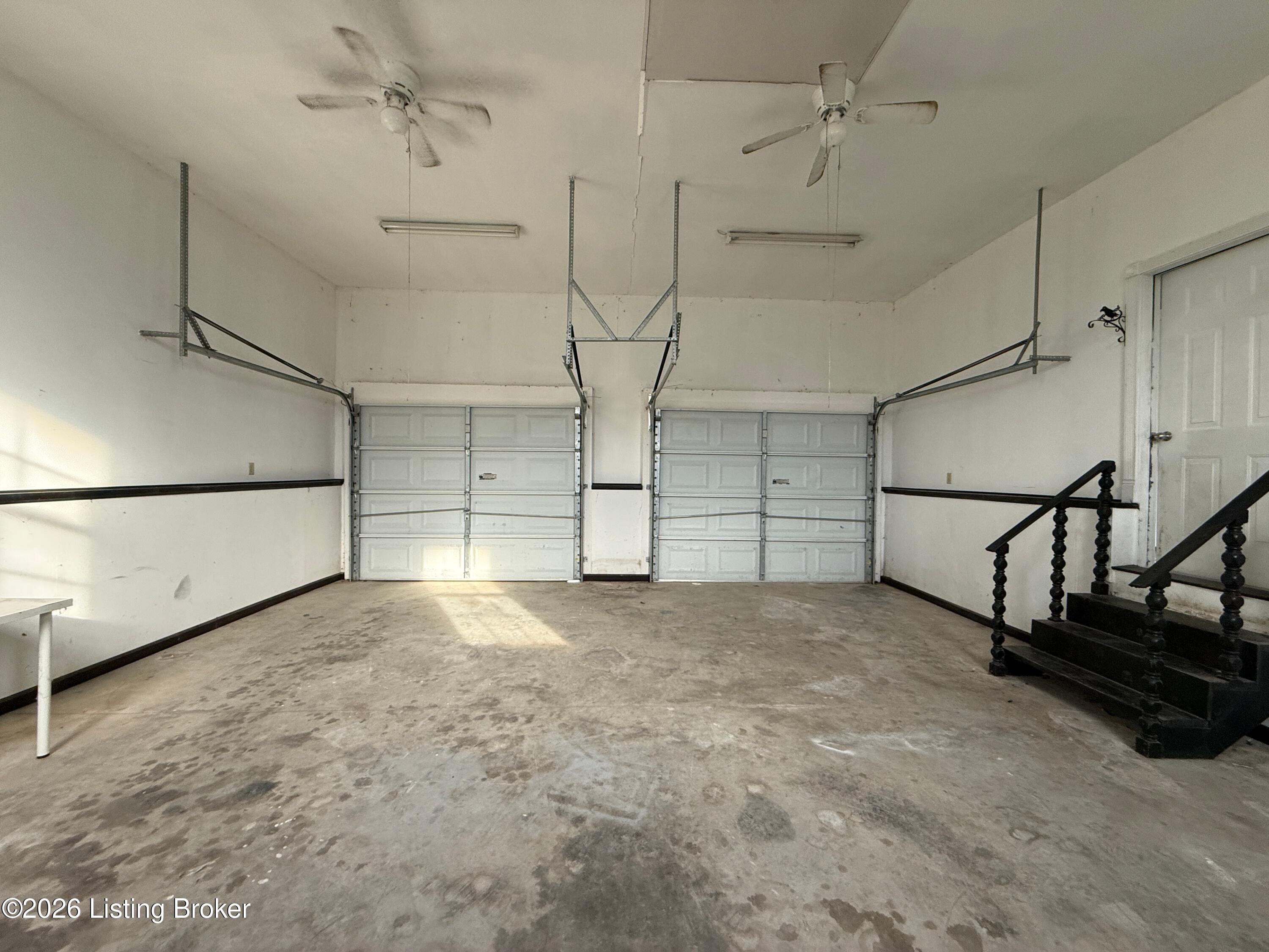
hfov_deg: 102.1
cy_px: 476
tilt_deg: -1.2
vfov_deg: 85.7
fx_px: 513
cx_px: 634
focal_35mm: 14
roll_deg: -0.5
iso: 200
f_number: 2.2
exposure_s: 1/99
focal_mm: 2.22
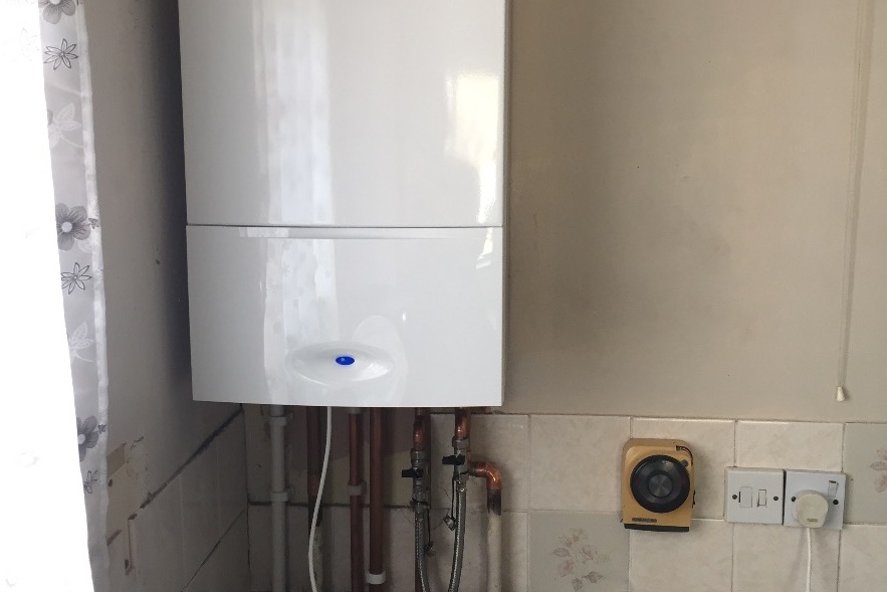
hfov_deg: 47.4
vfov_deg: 32.6
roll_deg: +0.4
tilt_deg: -7.6
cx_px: 436
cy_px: 262
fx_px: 1010
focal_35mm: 41
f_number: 2.2
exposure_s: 1/33
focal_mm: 4.15
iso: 32
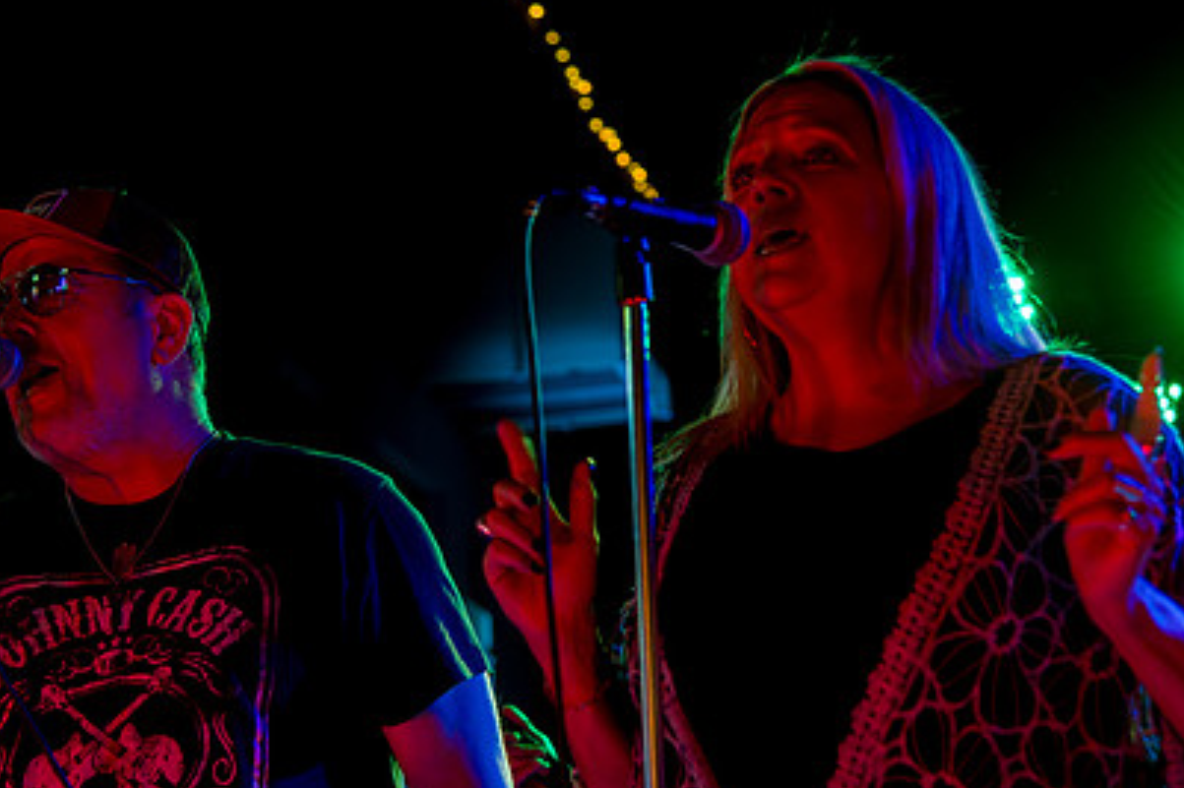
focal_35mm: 99
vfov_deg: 13.8
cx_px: 534
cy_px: 355
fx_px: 3254
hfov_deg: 20.6
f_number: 4
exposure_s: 1/125
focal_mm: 58
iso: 2500
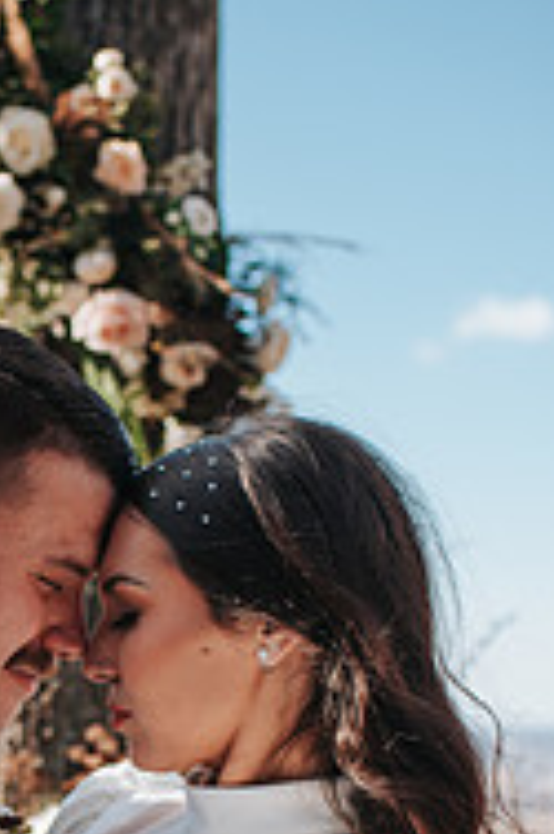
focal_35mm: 84
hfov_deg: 15.9
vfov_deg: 23.4
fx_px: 1942
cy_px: 803
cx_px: 9
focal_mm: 35
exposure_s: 1/640
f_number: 2.8
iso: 100
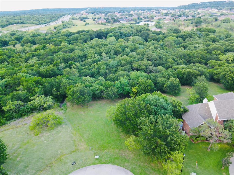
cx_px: 117
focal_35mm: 24
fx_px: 162
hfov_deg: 71.6
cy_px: 88
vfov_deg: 56.8
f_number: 2.8
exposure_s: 1/15
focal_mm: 4.5
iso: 100
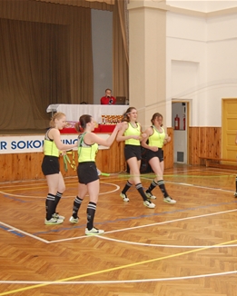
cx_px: 173
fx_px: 491
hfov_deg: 26.9
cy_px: 150
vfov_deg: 33.6
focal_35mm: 56
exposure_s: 1/60
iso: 800
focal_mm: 26
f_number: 4.2
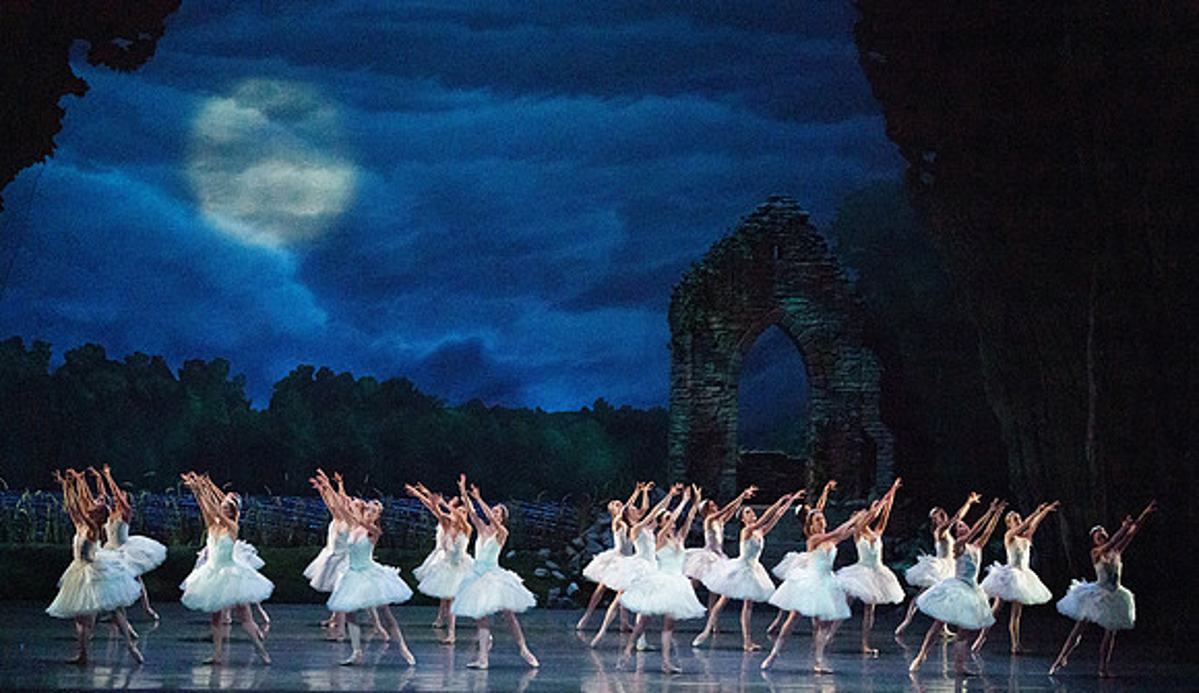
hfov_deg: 20.3
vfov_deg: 11.8
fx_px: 3353
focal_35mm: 105
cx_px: 600
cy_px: 395
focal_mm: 100
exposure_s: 1/320
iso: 8000
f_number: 5.6
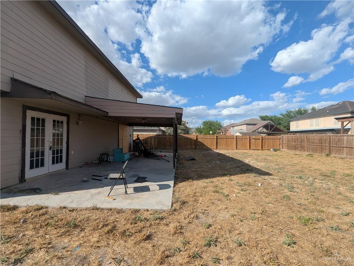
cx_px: 177
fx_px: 133
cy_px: 133
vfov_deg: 90.0
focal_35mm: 13
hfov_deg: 106.1
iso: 48
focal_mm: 1.95
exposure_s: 1/1916
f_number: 2.2
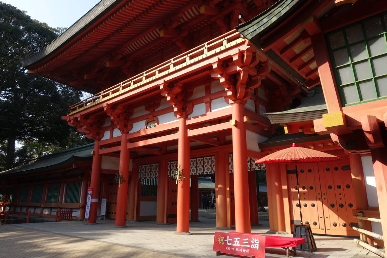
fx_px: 269
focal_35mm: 25
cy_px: 125
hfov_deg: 71.5
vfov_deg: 51.3
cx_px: 194
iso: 125
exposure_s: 1/250
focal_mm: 8.8
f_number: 5.6
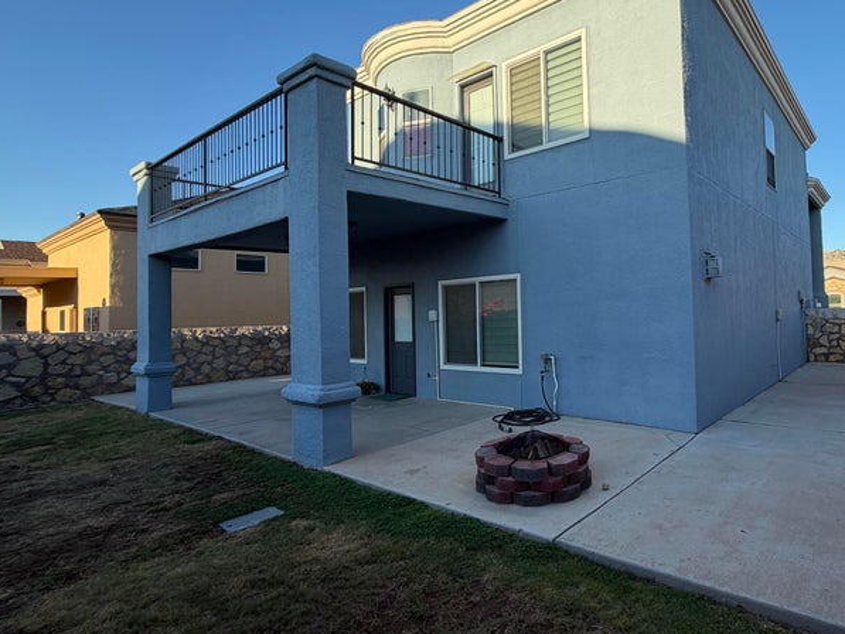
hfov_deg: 79.0
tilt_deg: +2.9
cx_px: 565
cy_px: 293
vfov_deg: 65.9
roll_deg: +1.7
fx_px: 488
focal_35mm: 20
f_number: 2.2
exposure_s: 1/502
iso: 40
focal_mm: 2.22
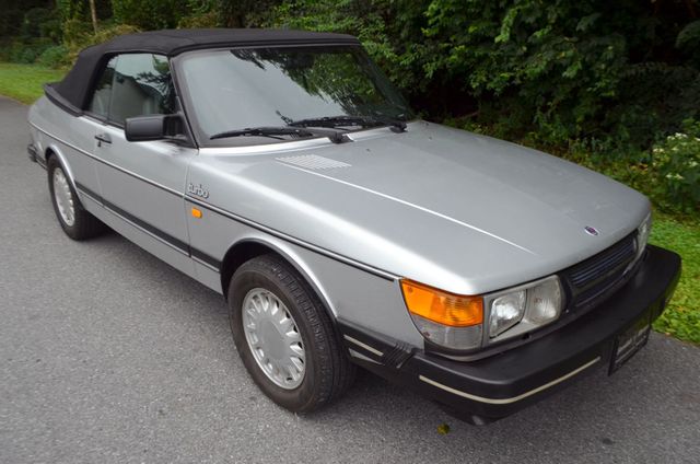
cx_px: 350
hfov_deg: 62.0
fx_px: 582
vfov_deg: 43.4
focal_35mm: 30
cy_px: 232
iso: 200
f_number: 7.1
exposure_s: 1/200
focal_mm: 20
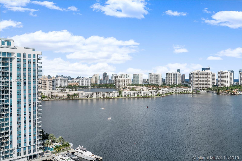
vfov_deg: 37.8
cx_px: 121
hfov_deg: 54.4
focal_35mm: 35
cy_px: 80
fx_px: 235
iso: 100
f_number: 10
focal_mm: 35
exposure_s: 1/400
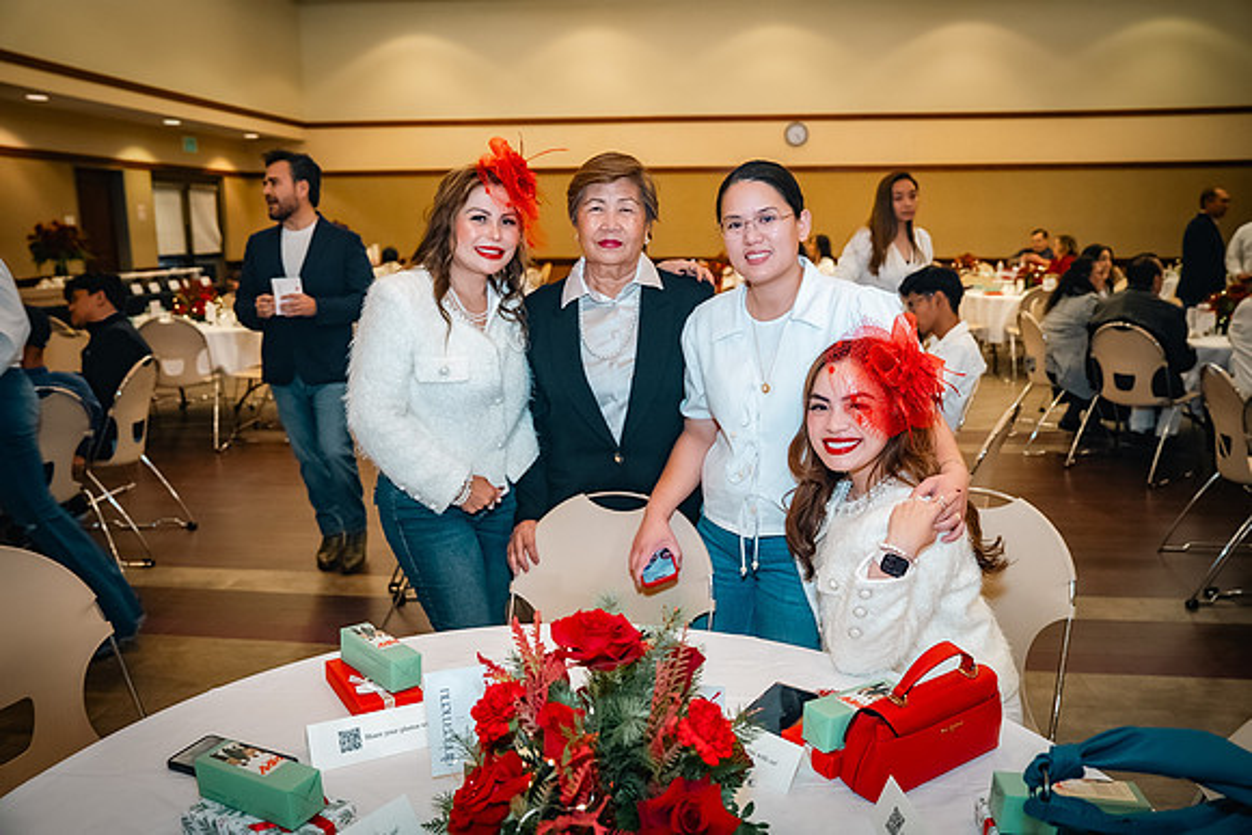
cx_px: 626
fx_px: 939
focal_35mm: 27
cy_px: 418
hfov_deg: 67.4
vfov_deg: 48.0
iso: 1600
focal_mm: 27
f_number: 3.5
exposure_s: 1/100
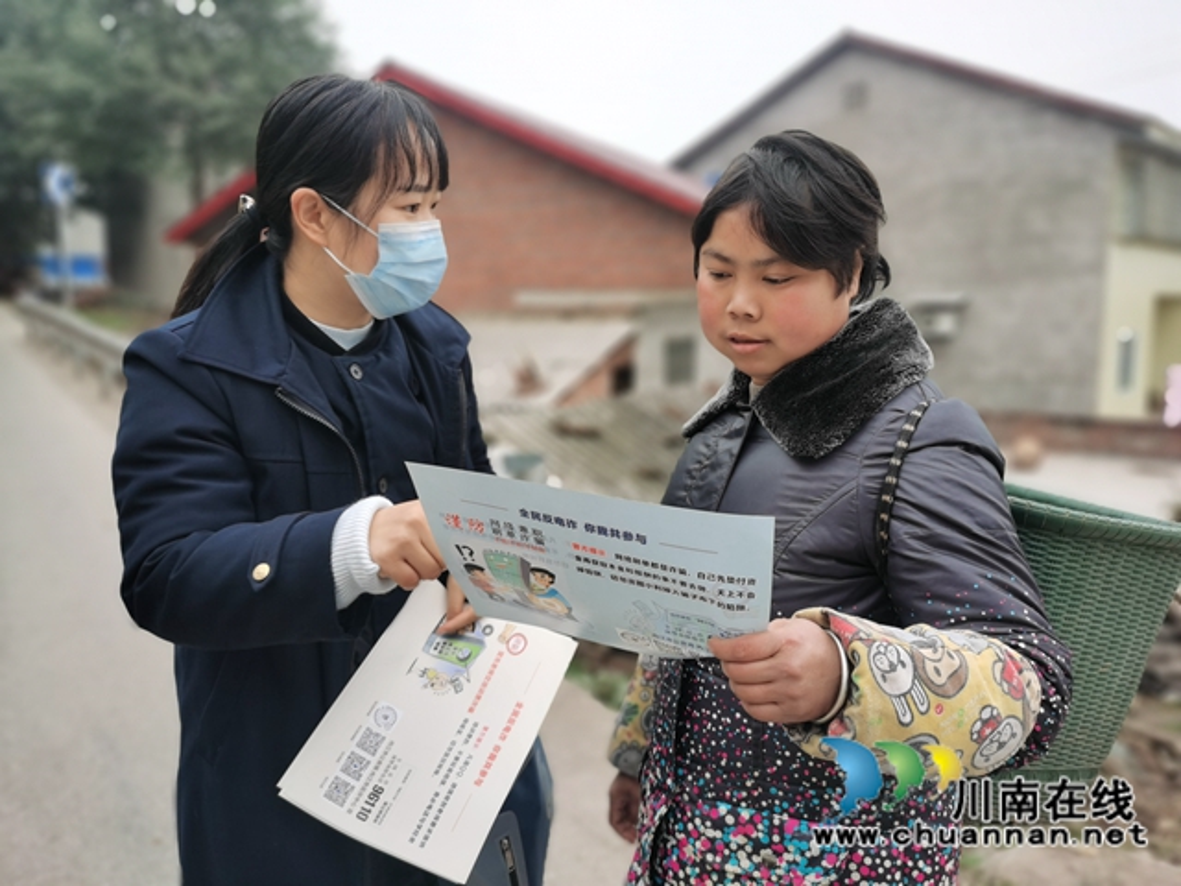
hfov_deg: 65.3
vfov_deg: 51.4
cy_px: 443
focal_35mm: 27
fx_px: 921
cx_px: 590
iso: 50
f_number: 1.8
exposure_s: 1/278
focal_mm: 5.58
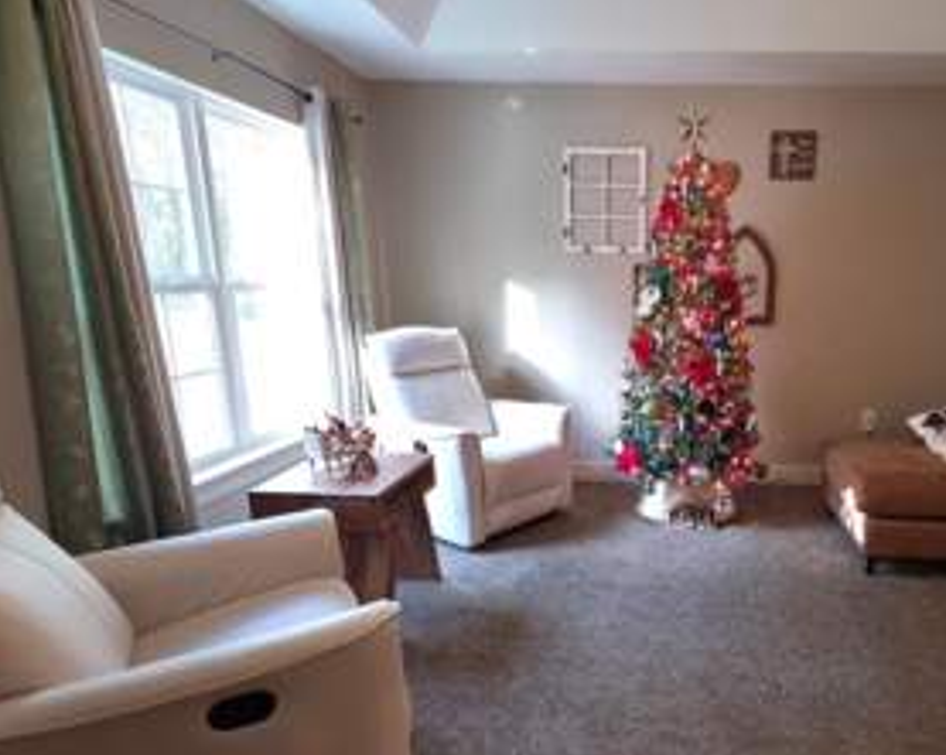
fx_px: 615
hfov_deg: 72.3
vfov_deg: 62.6
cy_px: 442
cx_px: 649
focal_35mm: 22
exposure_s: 1/15
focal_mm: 2.2
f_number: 1.9
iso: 160
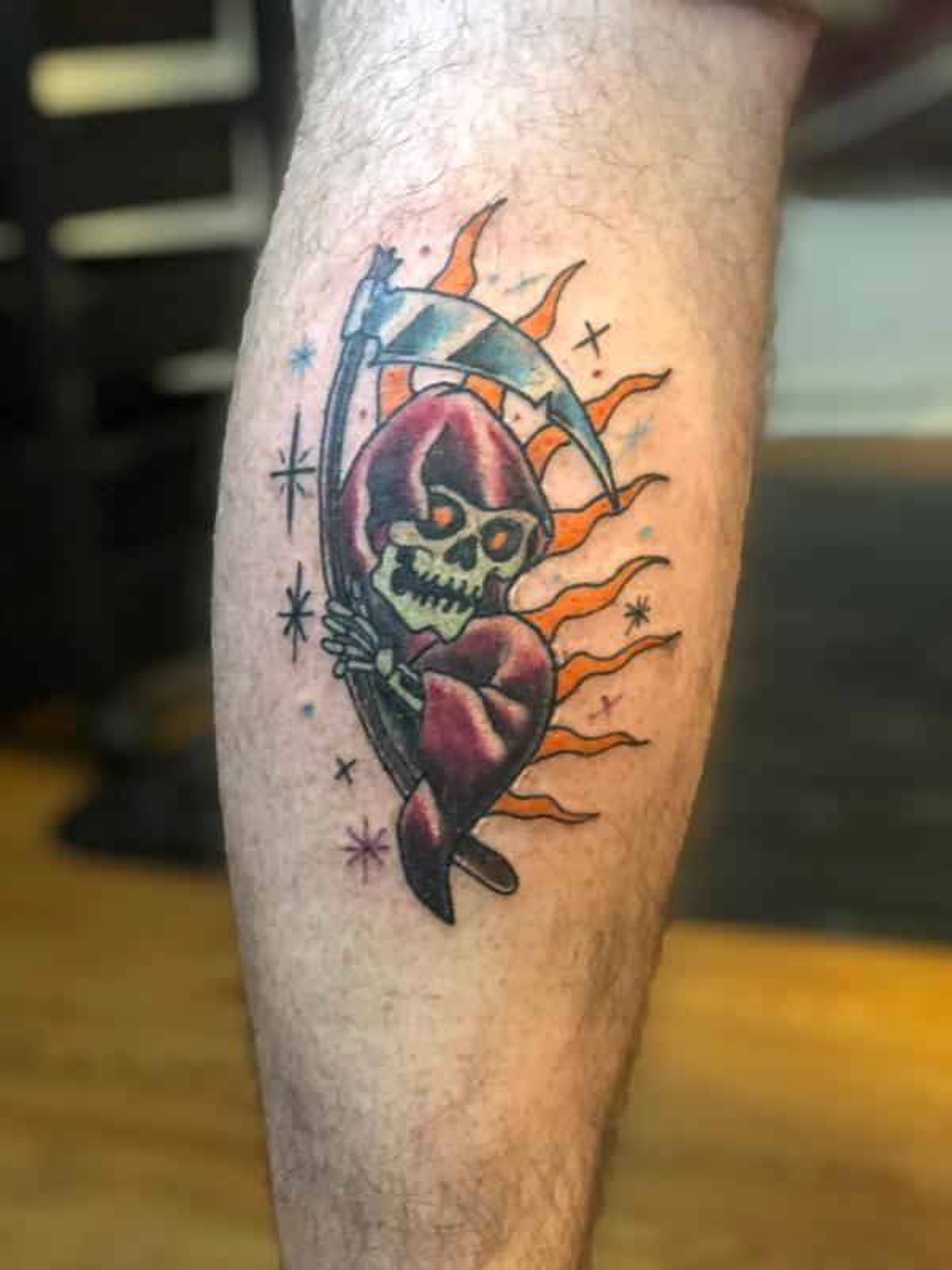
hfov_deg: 25.7
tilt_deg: -14.8
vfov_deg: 33.8
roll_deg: +5.2
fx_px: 2090
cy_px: 635
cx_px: 476
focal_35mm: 57
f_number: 2.8
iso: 640
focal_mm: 6.6
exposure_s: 1/30
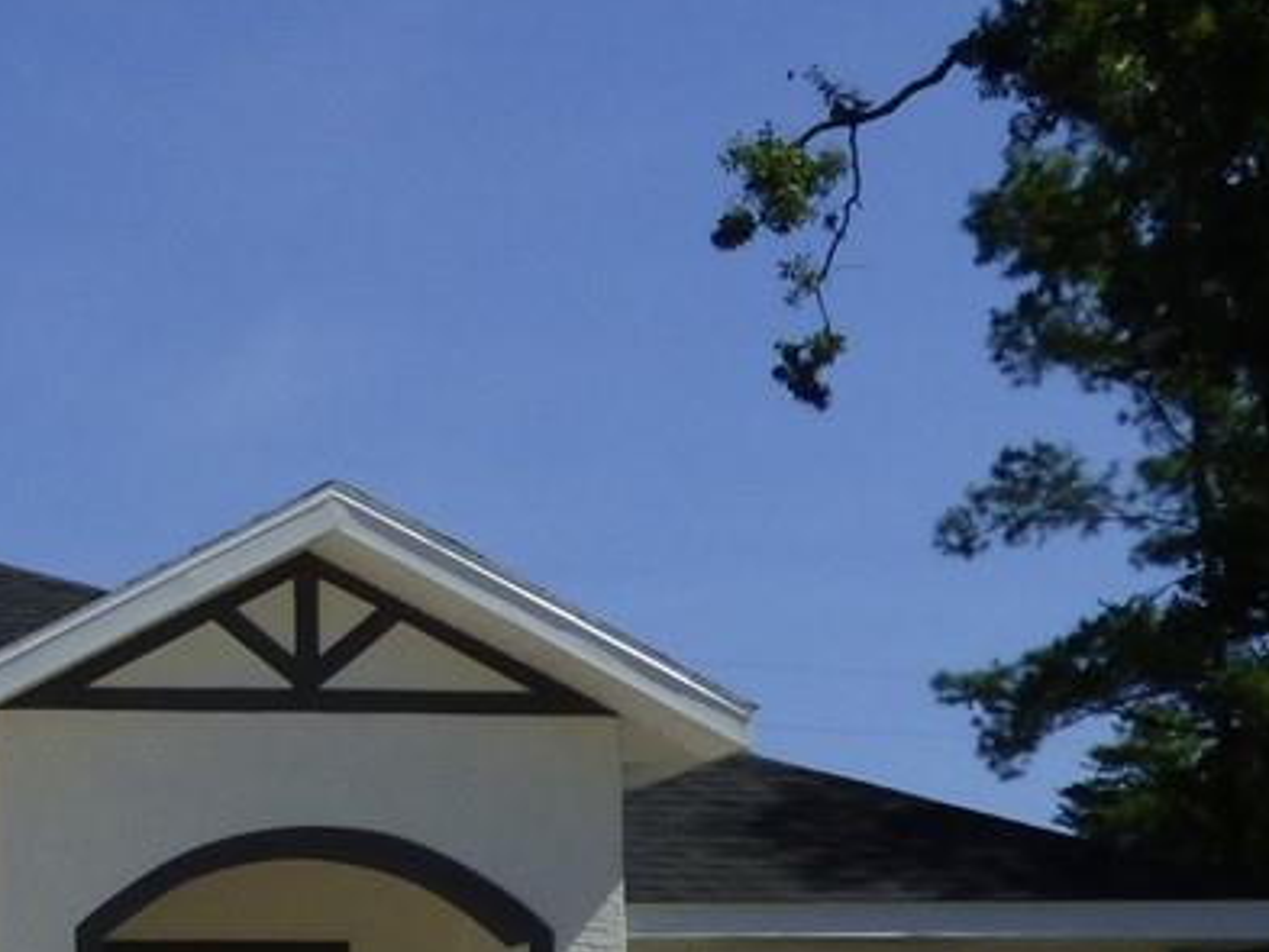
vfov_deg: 12.3
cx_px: -555
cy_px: 1071
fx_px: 4327
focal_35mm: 118
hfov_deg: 15.5
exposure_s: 1/1600
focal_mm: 5.04
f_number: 3.5
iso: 100
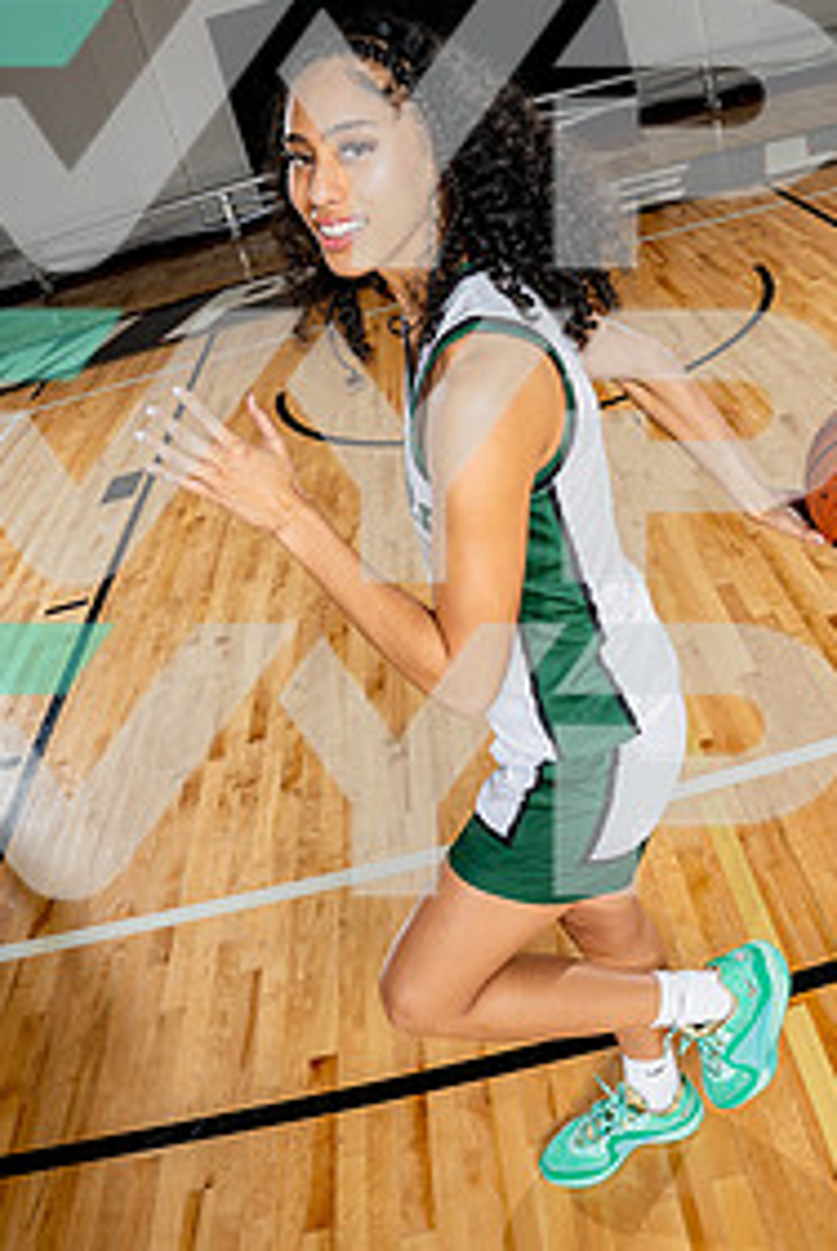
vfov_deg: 57.7
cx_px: 512
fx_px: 1113
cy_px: 450
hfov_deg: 41.0
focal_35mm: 32
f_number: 5.6
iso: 200
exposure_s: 1/250
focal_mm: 20
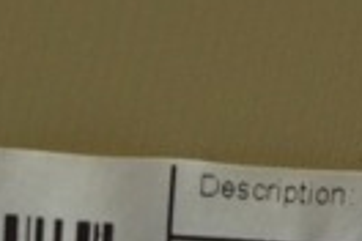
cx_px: 203
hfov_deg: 5.2
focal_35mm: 399
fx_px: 4016
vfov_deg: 3.4
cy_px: 461
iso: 400
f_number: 5.6
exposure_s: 1/50
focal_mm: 55
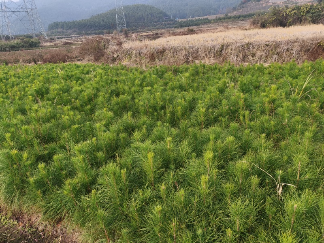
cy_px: 122
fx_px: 215
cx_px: 162
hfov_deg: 73.9
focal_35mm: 23
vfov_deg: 58.9
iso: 80
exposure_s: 1/1889
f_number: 1.6
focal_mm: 5.84
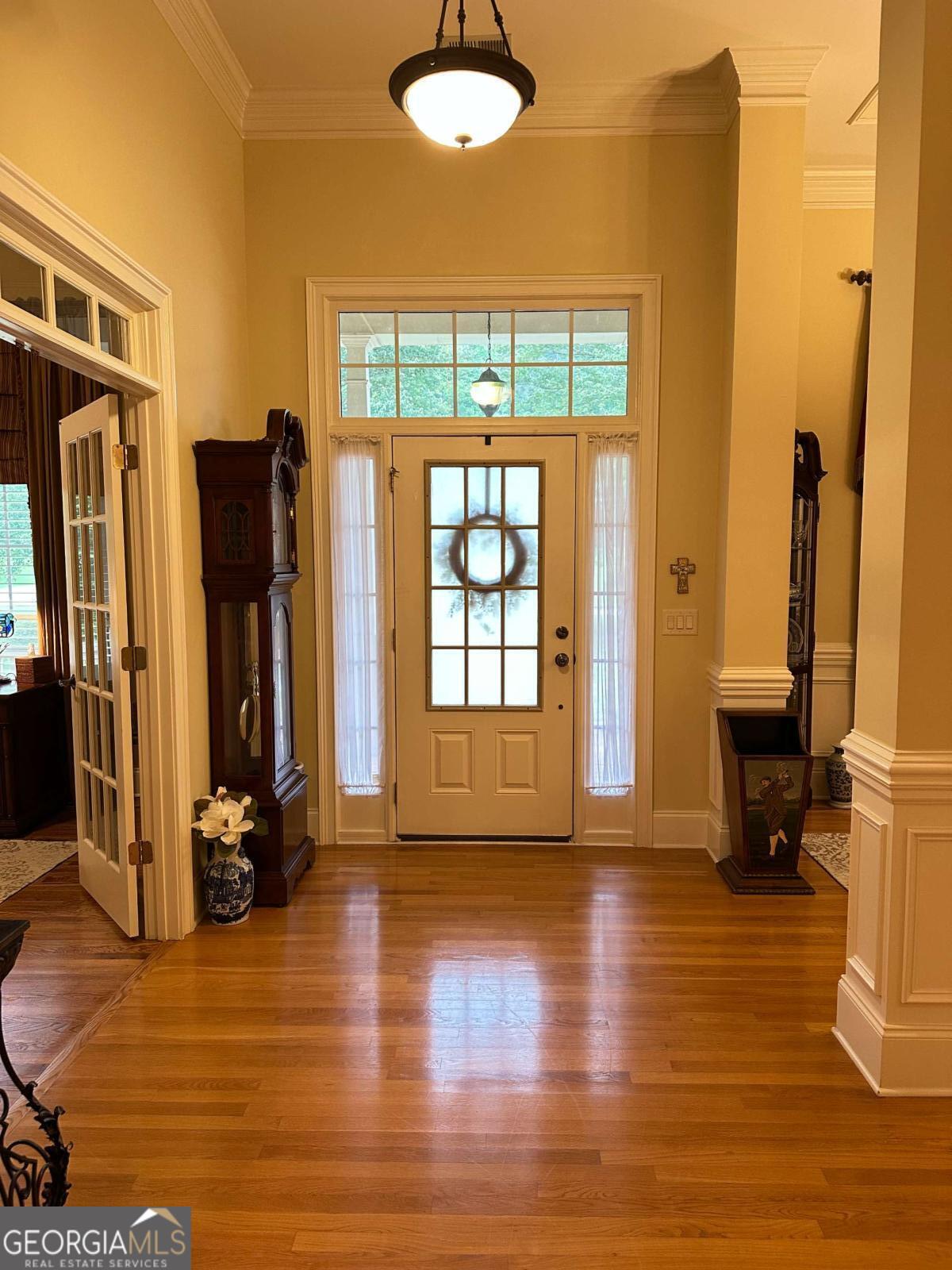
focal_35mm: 24
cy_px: 635
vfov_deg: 71.6
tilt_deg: -4.7
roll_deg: -1.8
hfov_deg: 56.8
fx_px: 880
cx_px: 476
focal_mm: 6.86
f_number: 1.78
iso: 320
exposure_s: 1/60
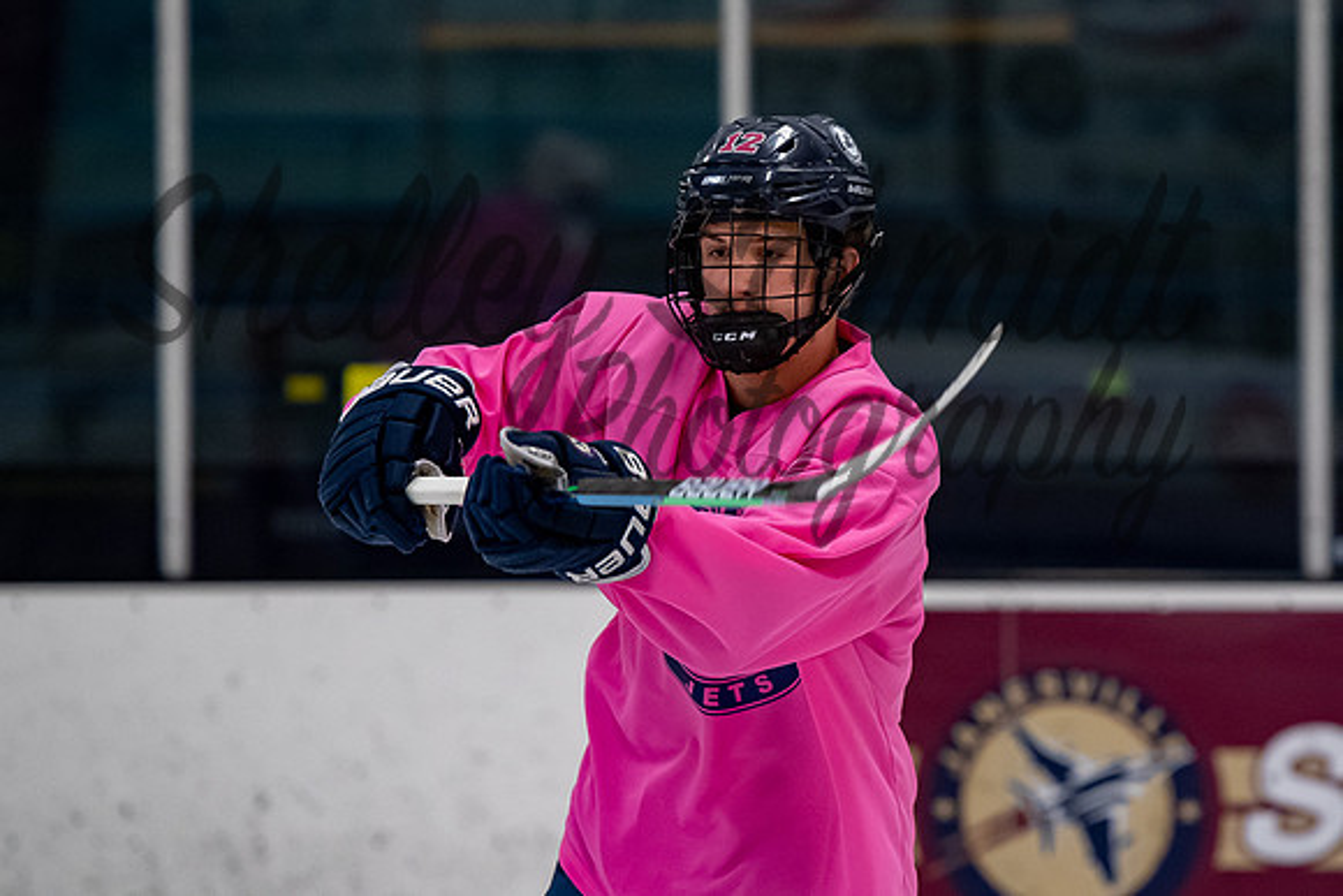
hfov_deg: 5.4
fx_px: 14195
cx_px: 845
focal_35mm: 380
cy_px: 327
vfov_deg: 3.6
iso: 2000
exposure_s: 1/800
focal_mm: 195
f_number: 3.5
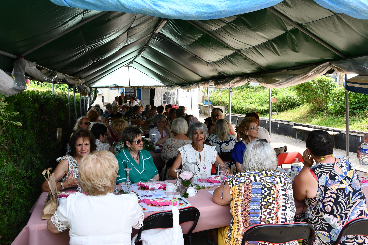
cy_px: 122
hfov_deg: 61.9
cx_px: 184
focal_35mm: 30
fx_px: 307
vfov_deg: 43.6
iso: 220
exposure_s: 1/250
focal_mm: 20
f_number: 5.6
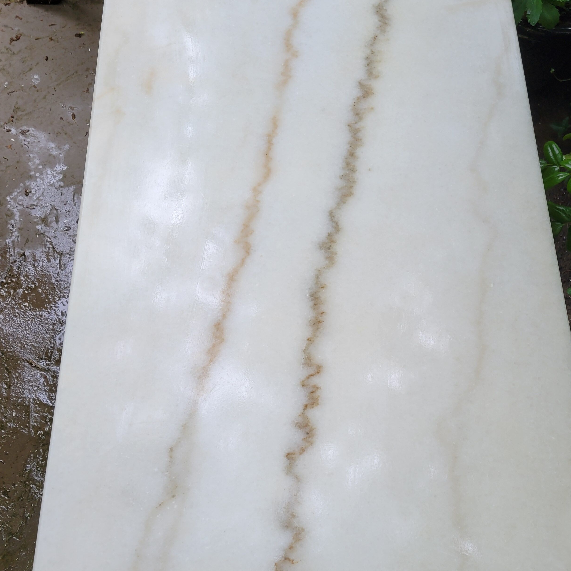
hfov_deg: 43.8
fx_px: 709
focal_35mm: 38
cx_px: 323
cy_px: 347
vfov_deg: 43.6
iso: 64
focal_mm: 5.4
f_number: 1.8
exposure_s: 1/120
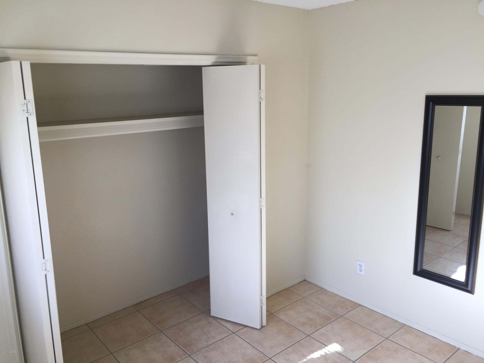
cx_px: 242
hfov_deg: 61.7
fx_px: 405
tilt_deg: -12.4
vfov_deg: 48.2
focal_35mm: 29
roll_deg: +0.0
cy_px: 182
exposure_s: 1/120
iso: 50
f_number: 2.2
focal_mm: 4.15
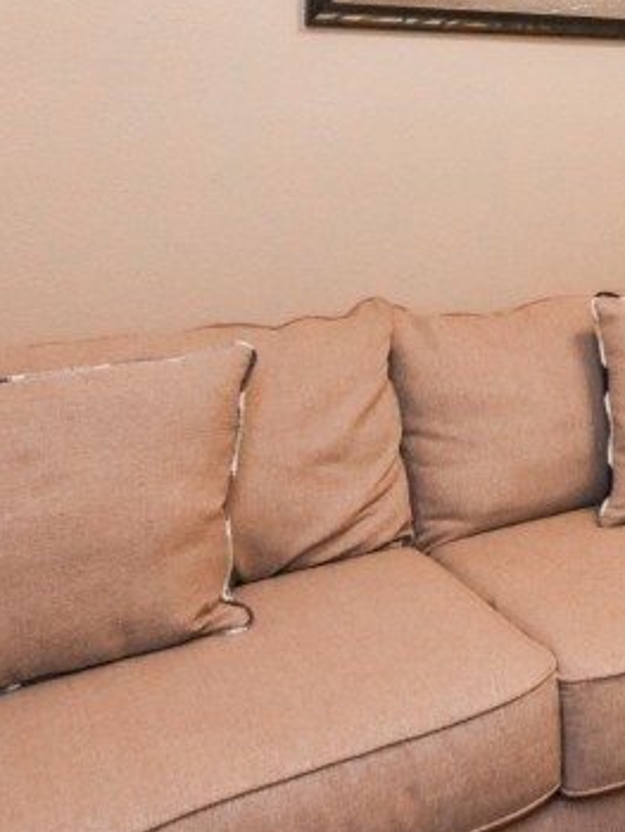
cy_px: 113
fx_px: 1116
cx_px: 908
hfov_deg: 24.9
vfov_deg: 38.6
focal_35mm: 46
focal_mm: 11
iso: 1600
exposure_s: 1/60
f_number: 6.3
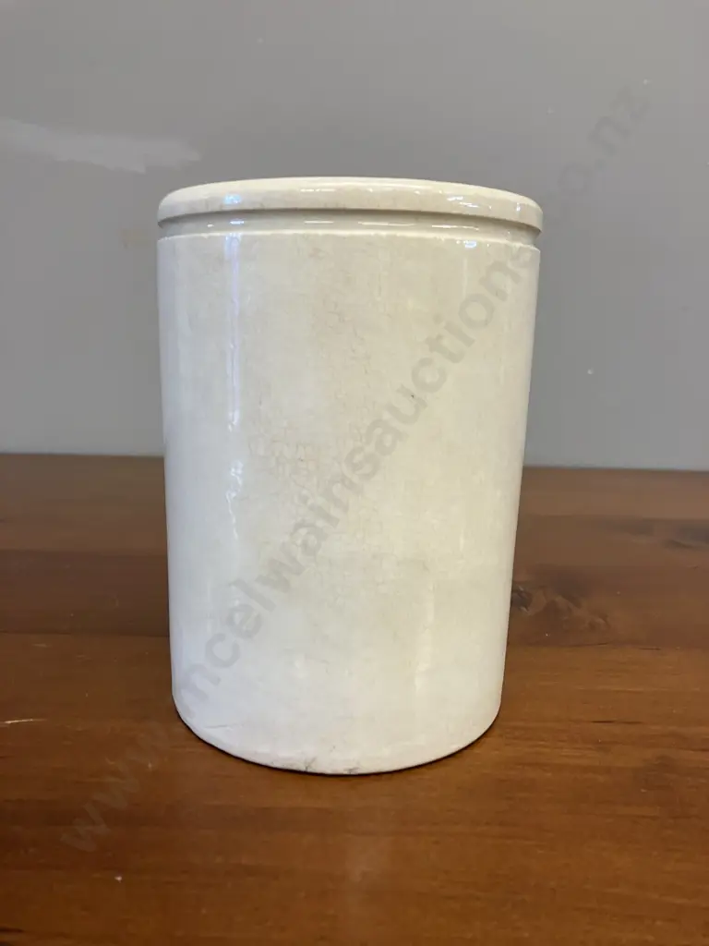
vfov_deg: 63.4
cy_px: 473
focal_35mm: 28
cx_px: 354
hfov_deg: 49.7
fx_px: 765
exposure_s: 1/50
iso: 80
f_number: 1.8
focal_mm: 3.99
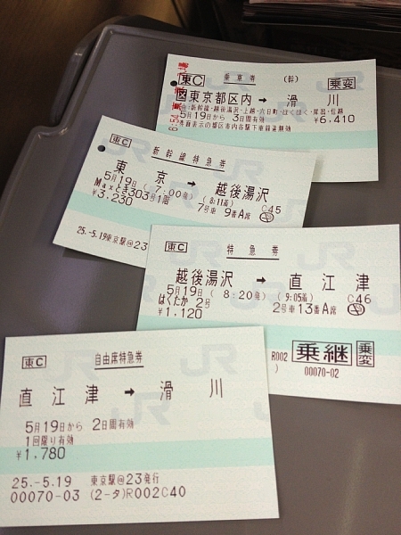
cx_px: 200
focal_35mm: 35
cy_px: 268
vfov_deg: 52.6
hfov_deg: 40.7
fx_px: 541
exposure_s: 1/20
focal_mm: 4.28
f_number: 2.4
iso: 80
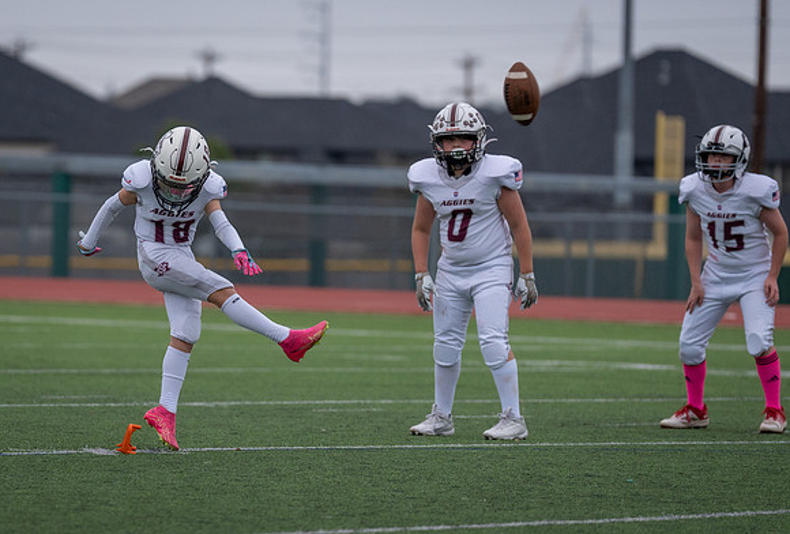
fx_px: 7675
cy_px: 311
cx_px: 164
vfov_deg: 4.0
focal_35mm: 348
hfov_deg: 5.9
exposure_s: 1/1250
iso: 640
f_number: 2.8
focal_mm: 200
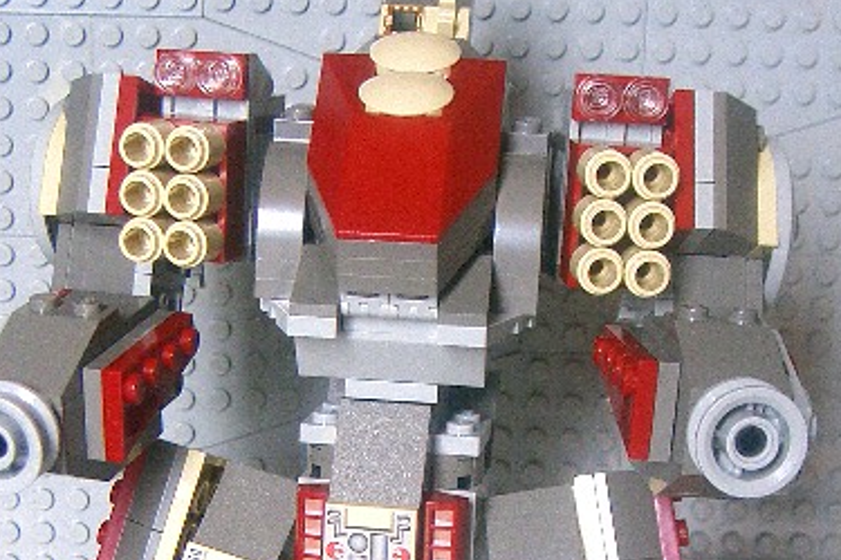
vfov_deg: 17.1
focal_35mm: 78
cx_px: 383
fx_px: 1822
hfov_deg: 26.0
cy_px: 547
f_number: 3
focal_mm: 9.2
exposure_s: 1/40
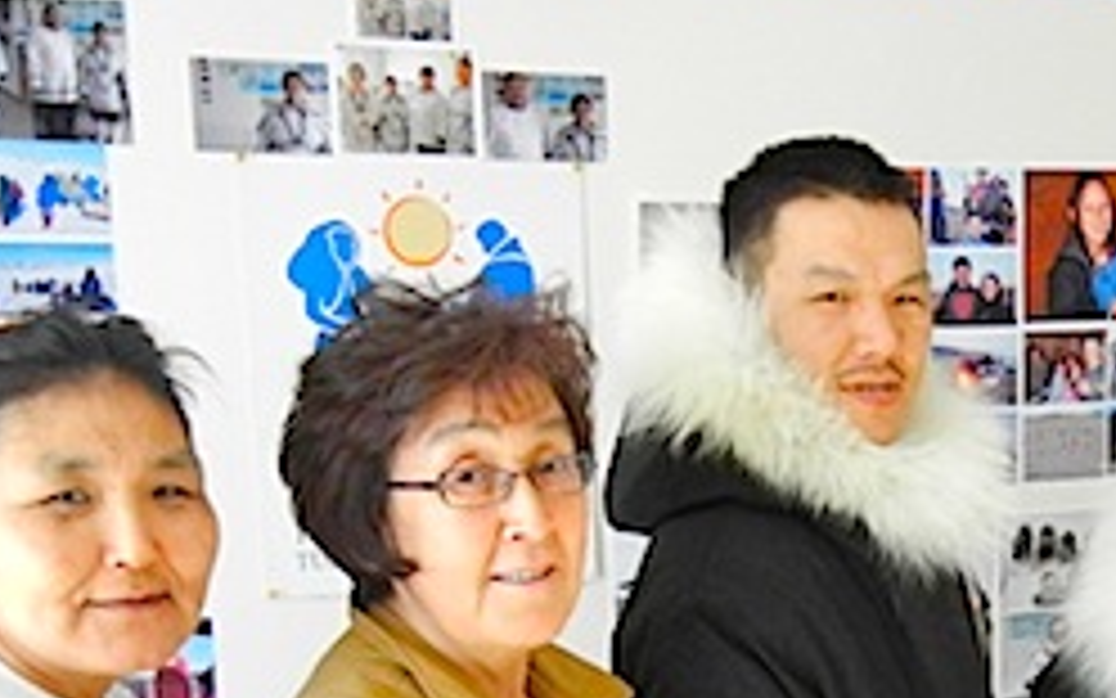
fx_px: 2220
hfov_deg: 27.4
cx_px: 968
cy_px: 770
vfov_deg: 17.3
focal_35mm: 73
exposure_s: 1/520
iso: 800
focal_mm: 5.4
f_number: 3.5
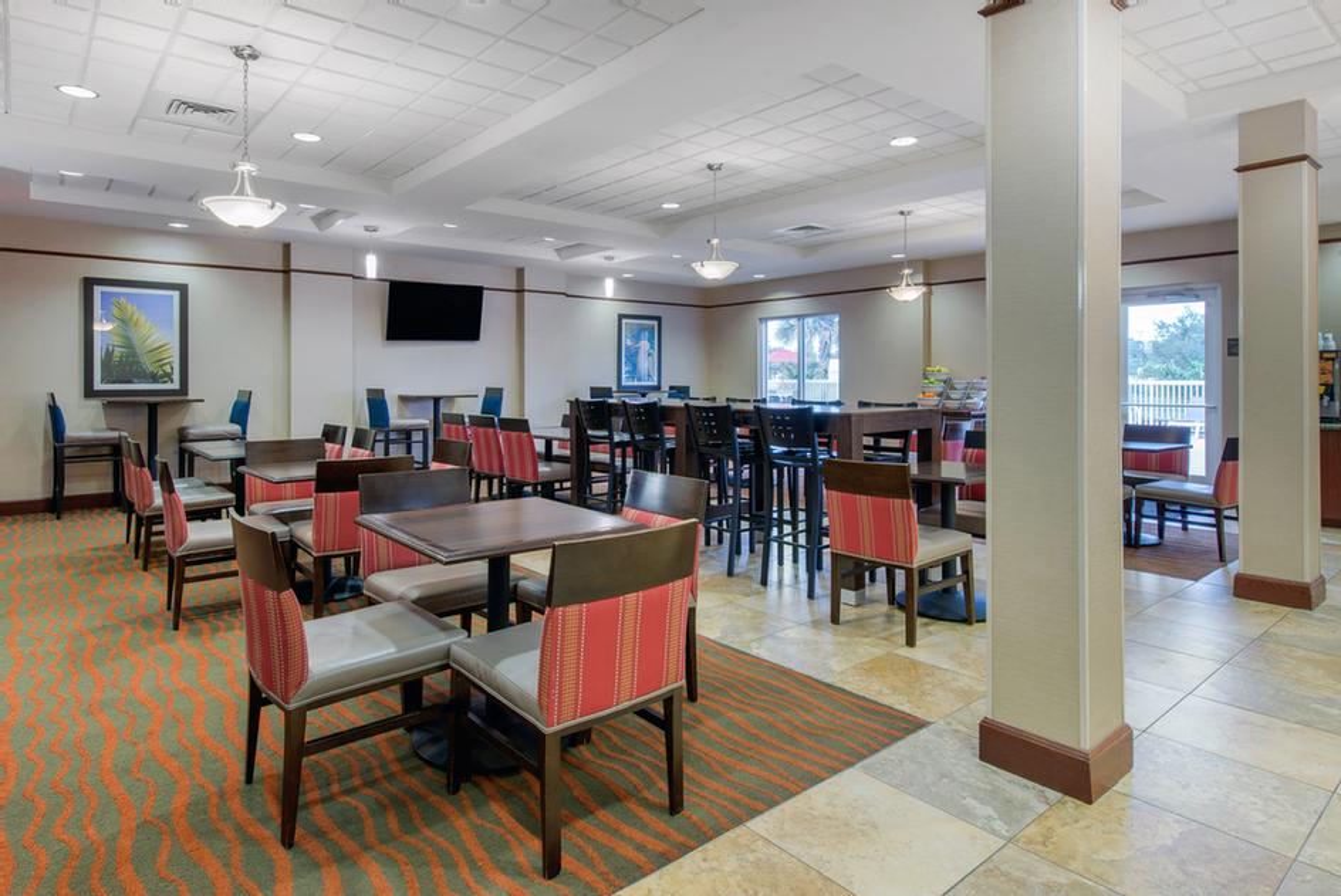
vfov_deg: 67.5
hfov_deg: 90.0
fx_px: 671
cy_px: 448
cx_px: 670
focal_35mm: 18
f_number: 11
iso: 400
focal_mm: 18
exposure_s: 1
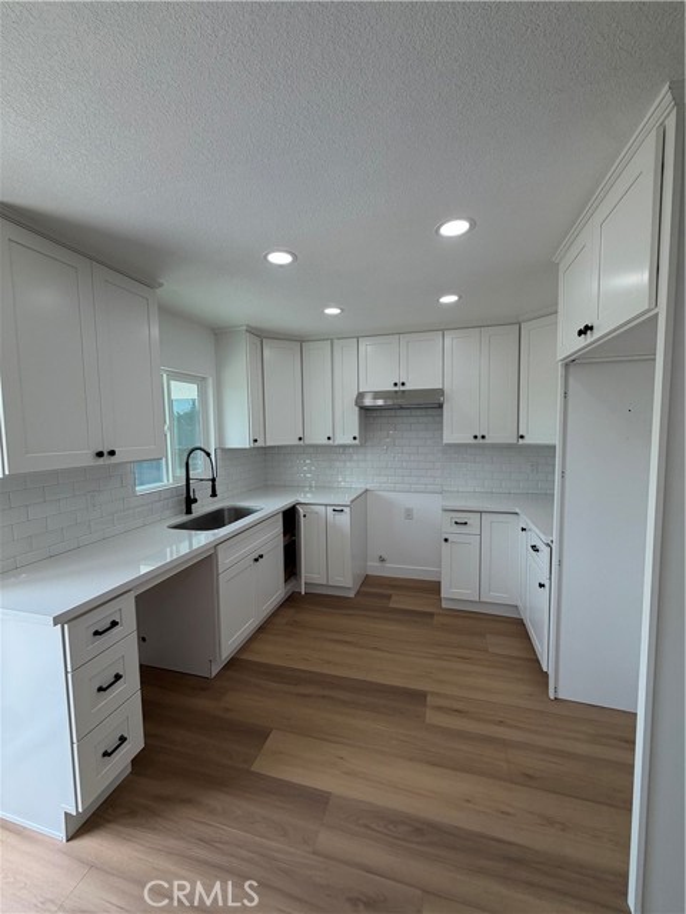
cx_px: 343
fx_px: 370
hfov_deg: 85.7
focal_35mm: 14
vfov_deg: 102.1
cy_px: 457
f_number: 2.2
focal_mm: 2.22
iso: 50
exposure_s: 1/157
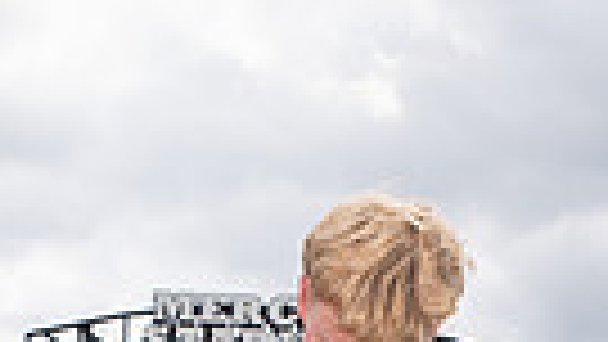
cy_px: 891
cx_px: 257
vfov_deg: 8.6
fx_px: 2032
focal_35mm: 126
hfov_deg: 17.0
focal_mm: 36
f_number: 7.1
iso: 125
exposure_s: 1/400
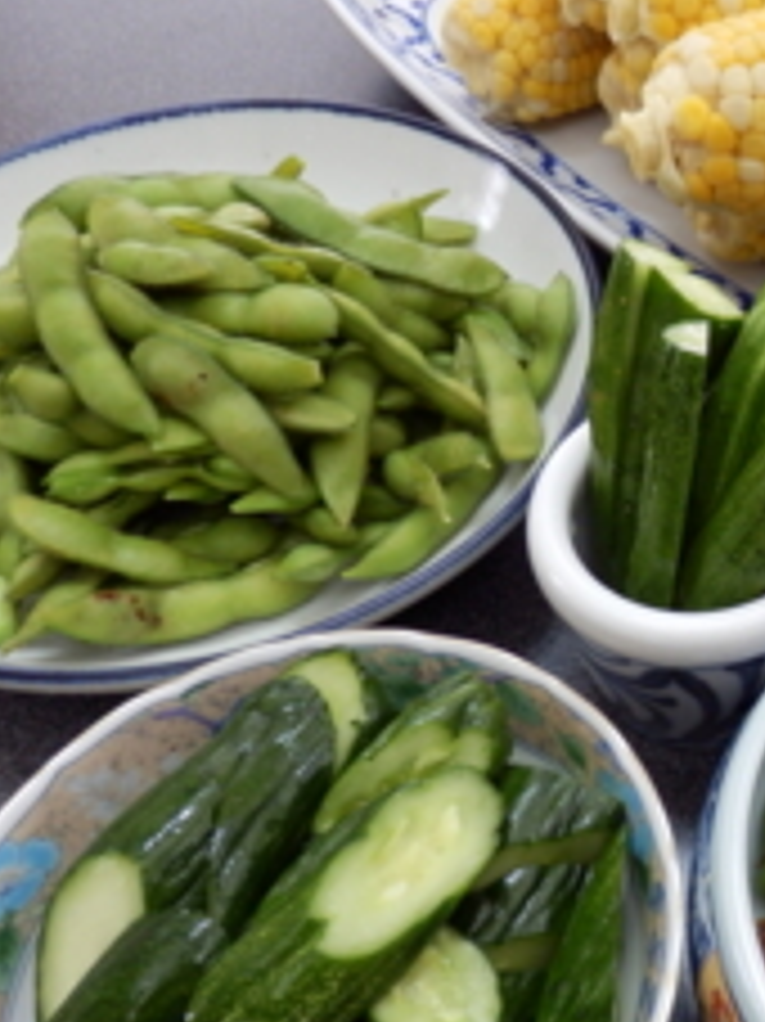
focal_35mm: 44
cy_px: 572
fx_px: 1298
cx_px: 855
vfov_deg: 42.9
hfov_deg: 29.4
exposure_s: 1/30
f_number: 3
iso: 250
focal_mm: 4.5
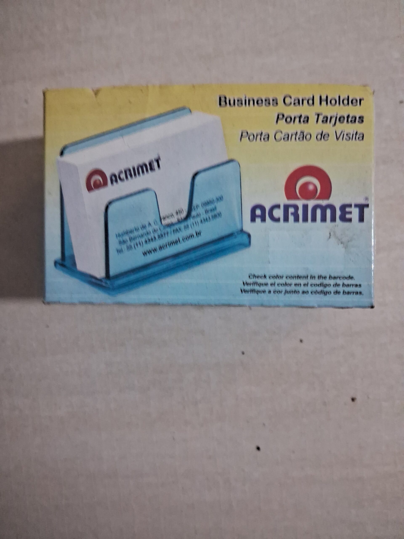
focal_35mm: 26
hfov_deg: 53.1
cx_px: 202
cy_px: 270
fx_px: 405
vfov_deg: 67.3
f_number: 1.8
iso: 640
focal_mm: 3.98
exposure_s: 1/25
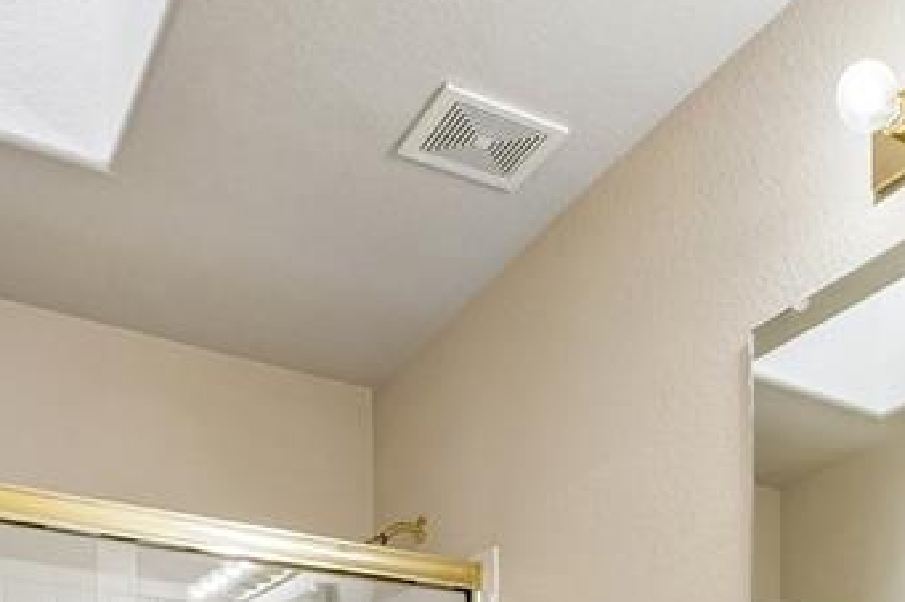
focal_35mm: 45
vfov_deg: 25.0
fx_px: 1131
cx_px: 717
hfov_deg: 41.8
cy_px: 822
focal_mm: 10
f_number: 9
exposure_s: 1/50
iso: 640
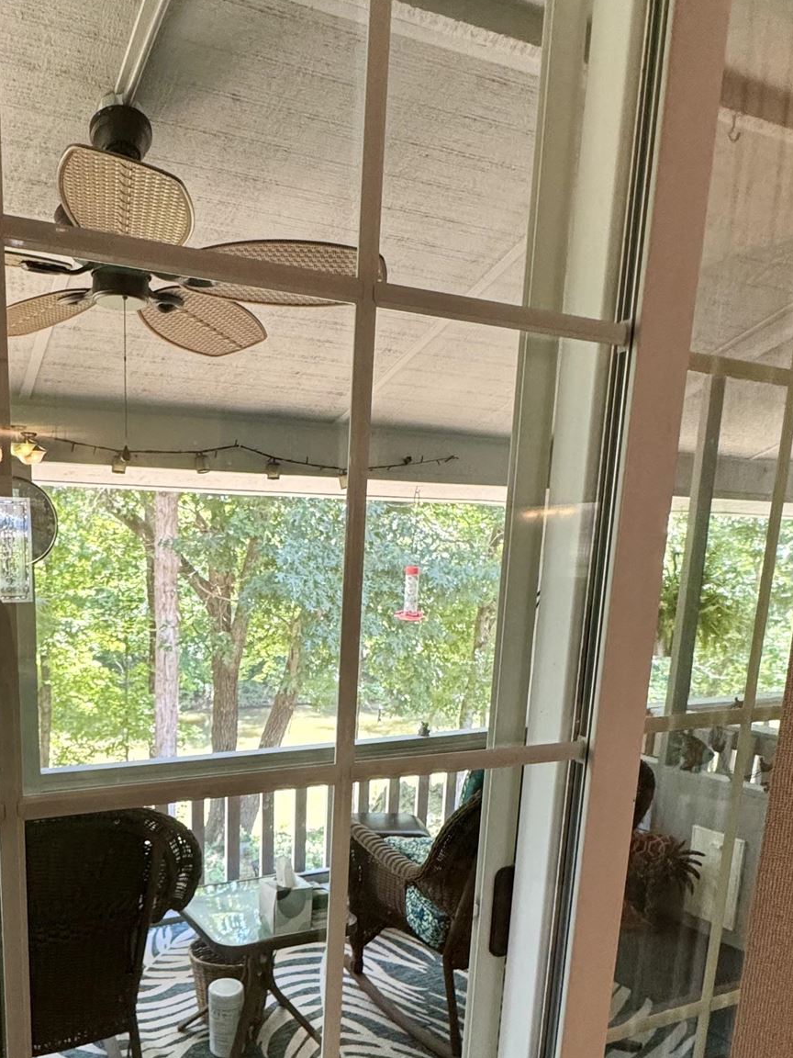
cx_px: 232
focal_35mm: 28
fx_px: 855
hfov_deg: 48.4
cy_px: 724
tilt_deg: -11.8
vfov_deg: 61.6
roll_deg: -0.8
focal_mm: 2.22
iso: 320
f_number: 2.2
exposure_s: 1/120
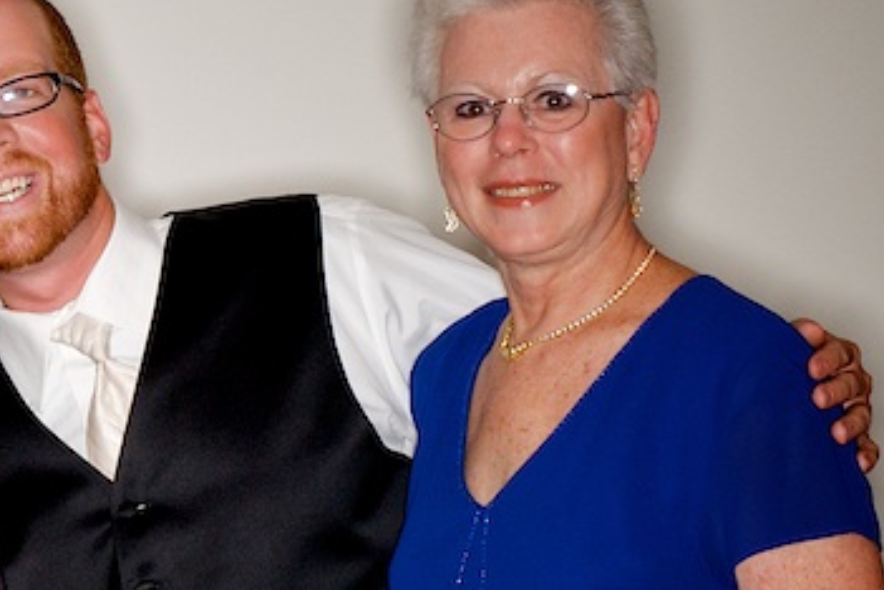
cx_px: -186
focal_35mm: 154
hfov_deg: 13.0
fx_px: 3781
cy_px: 489
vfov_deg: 8.9
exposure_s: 1/250
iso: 200
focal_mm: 40
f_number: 16
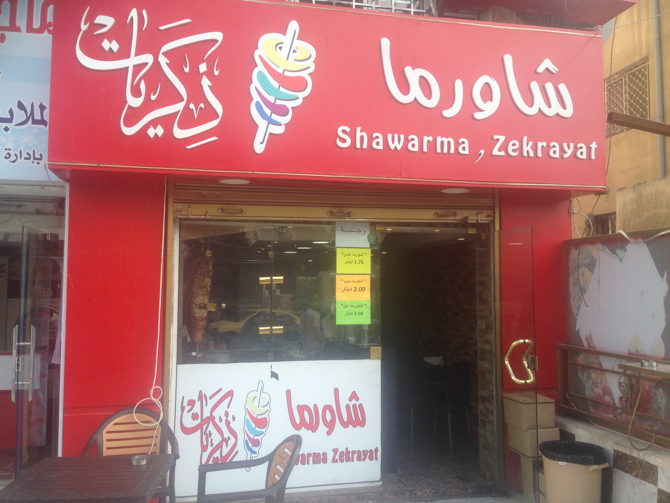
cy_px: 252
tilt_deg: +4.3
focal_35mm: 33
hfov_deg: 55.4
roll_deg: -0.3
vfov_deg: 42.9
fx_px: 639
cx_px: 335
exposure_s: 1/253
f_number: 2.4
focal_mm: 4.12
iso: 50
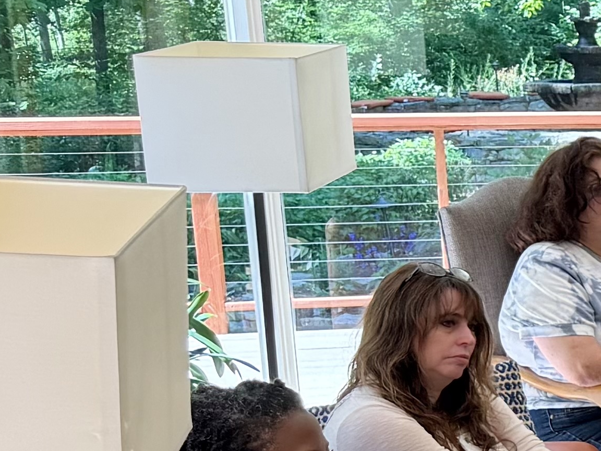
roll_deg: -2.3
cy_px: 434
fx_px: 2066
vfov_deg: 12.3
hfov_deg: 13.0
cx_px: 1400
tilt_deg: -14.8
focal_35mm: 119
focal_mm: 6.76
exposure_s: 1/172
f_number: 1.78
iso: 80
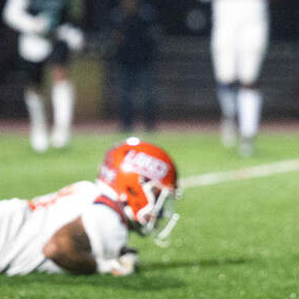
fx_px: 5003
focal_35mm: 512
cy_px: -13
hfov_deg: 3.4
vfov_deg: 3.4
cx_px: 334
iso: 6400
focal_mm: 145
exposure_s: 1/640
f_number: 2.8
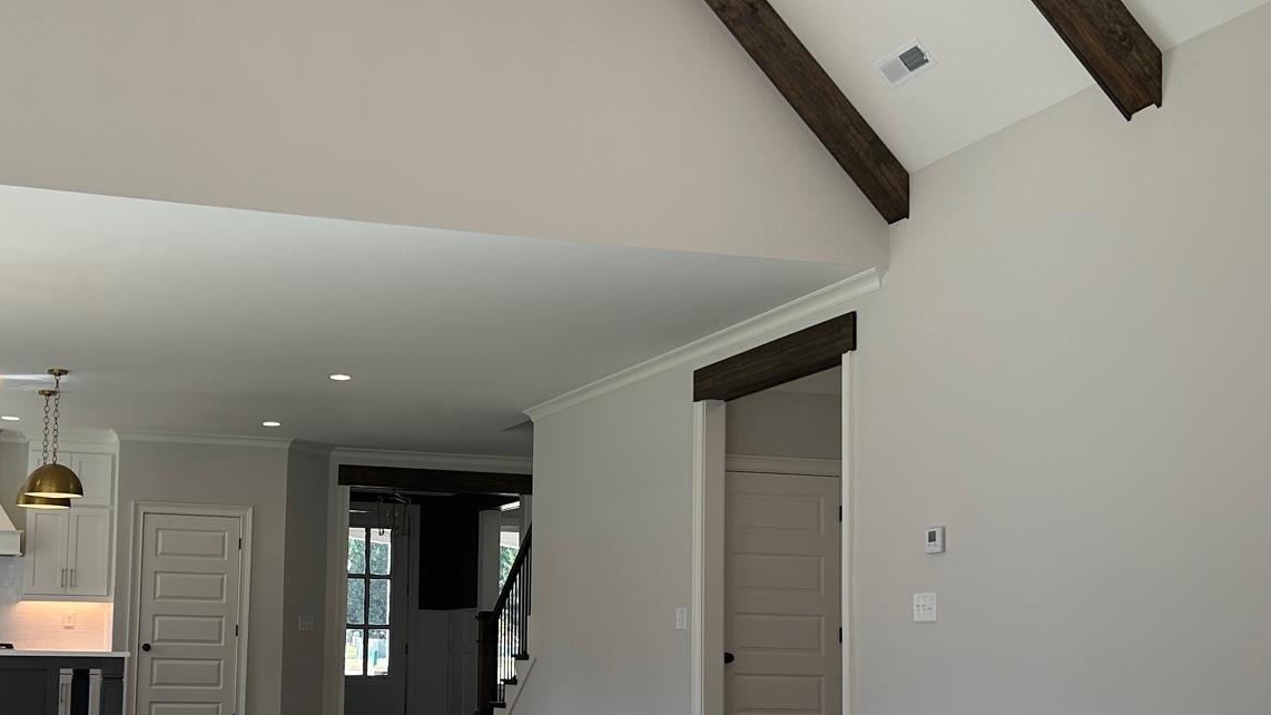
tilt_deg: +4.9
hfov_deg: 40.7
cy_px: 501
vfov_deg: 23.8
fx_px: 1685
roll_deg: -0.9
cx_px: 407
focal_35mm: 50
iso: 50
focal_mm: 5.7
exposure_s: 1/345
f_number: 1.5
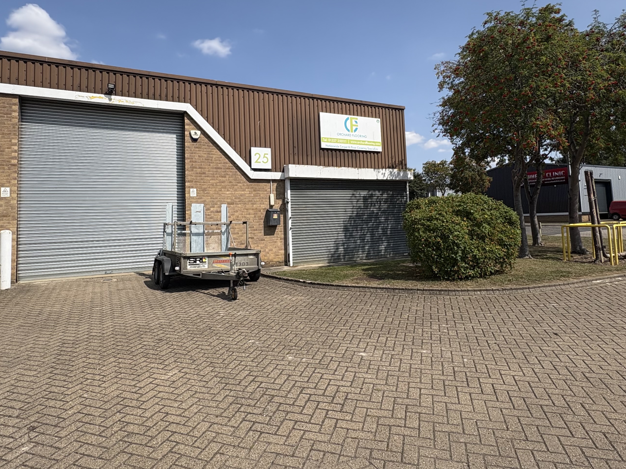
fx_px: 398
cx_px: 307
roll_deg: +1.4
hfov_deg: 76.4
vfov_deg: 60.6
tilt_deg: +4.3
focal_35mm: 22
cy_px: 191
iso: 50
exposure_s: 1/2674
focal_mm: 2.22
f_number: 2.2
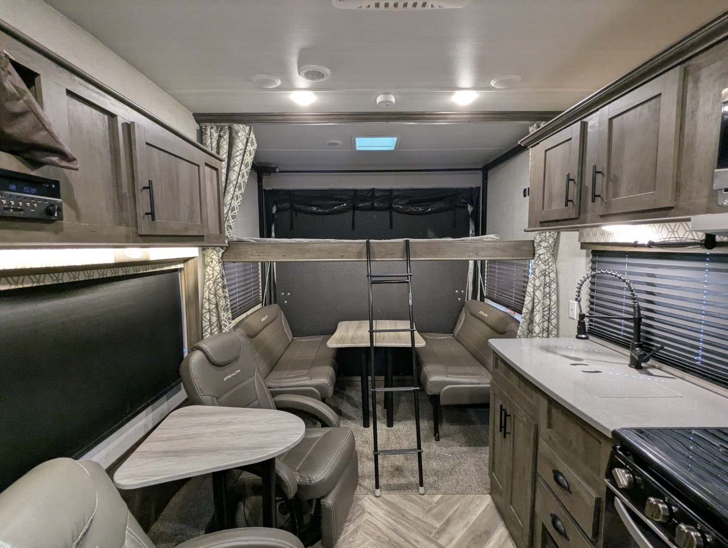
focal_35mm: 16
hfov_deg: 94.4
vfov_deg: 78.2
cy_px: 274
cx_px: 364
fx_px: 337
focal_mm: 2.35
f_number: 2.2
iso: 275
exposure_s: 1/38.8
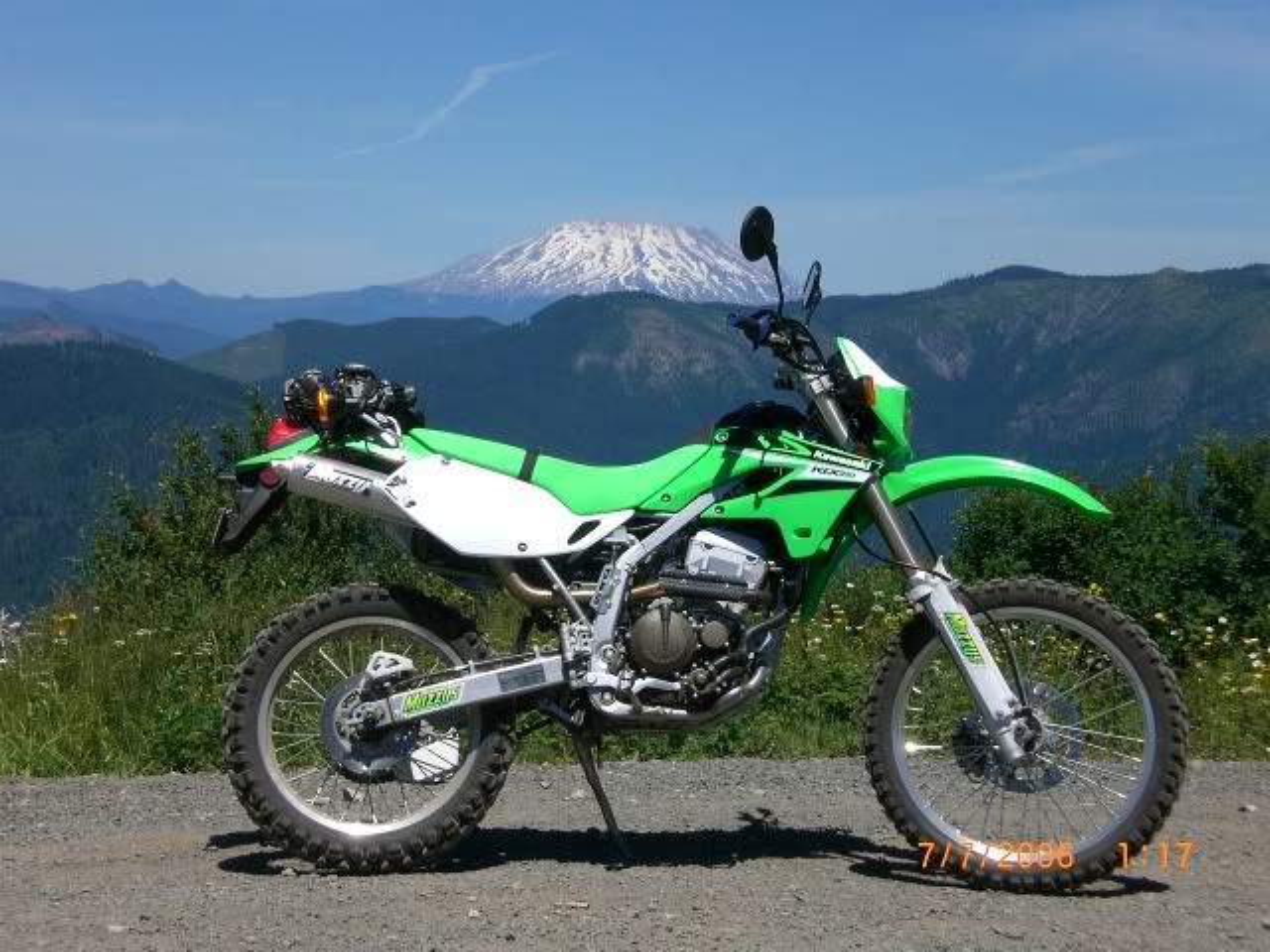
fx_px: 3669
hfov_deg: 19.6
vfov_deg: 14.8
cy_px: 476
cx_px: 635
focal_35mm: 100
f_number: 7.7
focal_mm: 16.51
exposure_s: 1/320
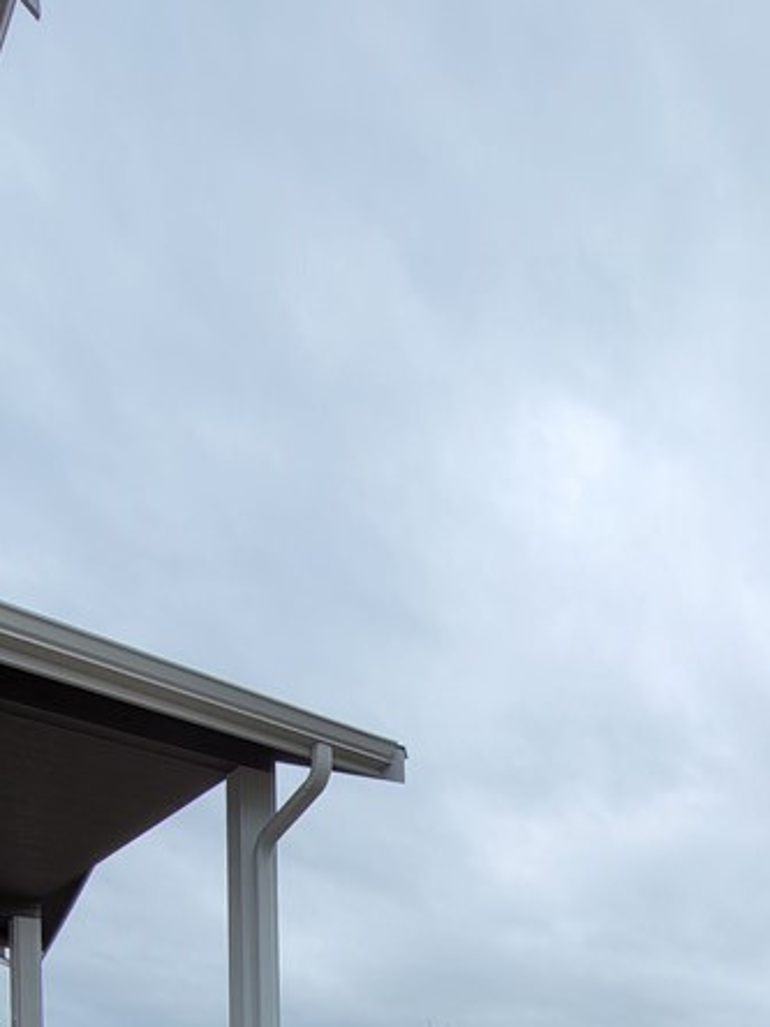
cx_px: 479
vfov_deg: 44.6
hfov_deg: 46.4
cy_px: 1145
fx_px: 890
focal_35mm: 30
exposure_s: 1/154
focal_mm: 1.74
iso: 40
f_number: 2.2
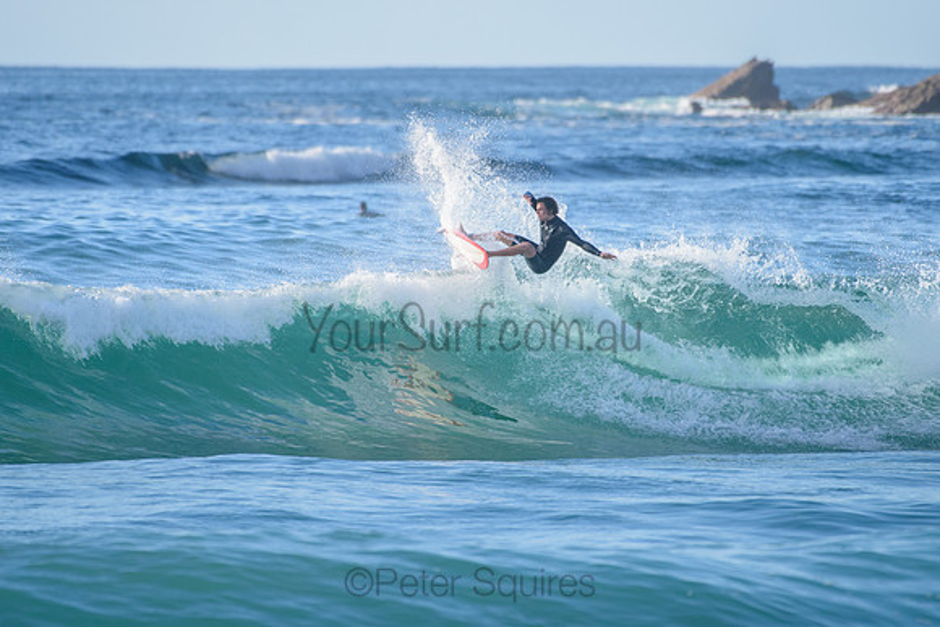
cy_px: 280
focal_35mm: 613
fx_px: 16019
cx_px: 482
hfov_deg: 3.4
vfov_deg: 2.2
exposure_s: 1/2000
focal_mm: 500
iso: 640
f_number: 5.6
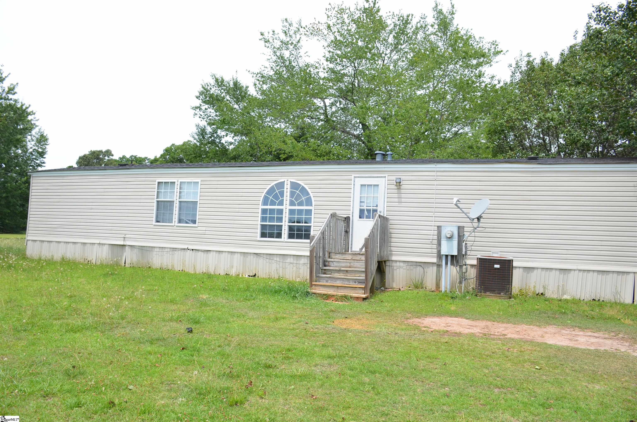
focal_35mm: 27
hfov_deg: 67.5
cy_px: 211
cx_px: 318
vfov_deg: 47.7
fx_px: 477
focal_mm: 18
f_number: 8
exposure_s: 1/250
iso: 100
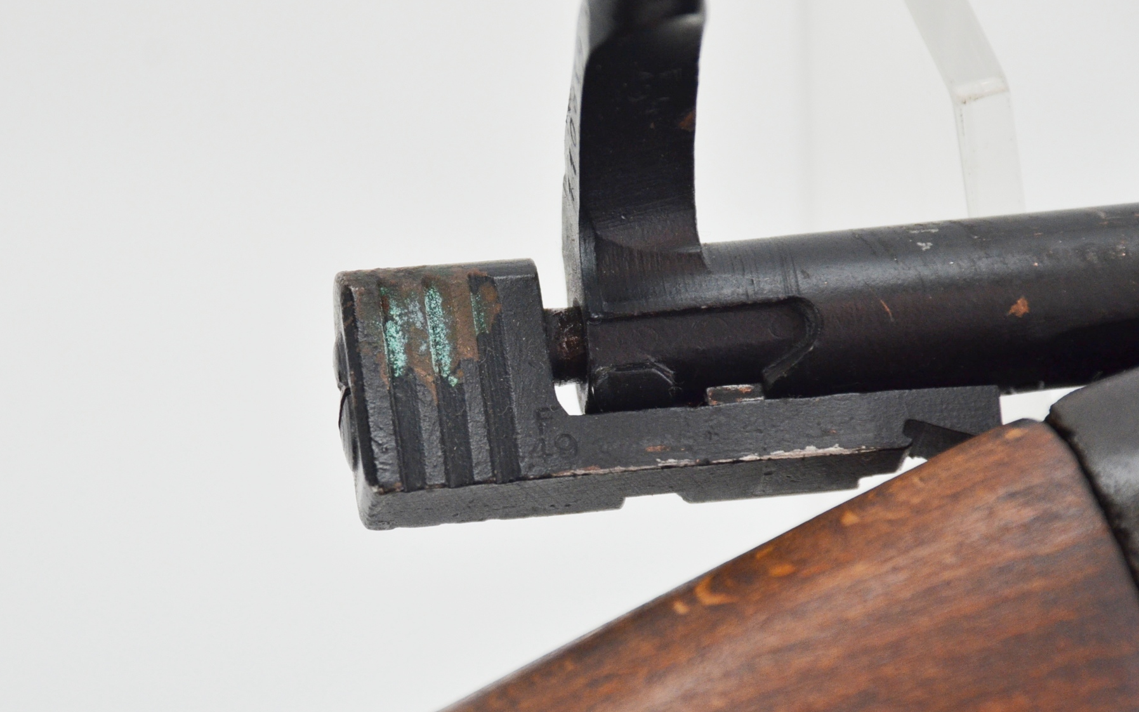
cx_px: 504
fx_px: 8776
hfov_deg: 7.4
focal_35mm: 283
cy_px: 441
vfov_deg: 4.6
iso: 800
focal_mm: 135
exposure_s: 1/250
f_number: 5.6
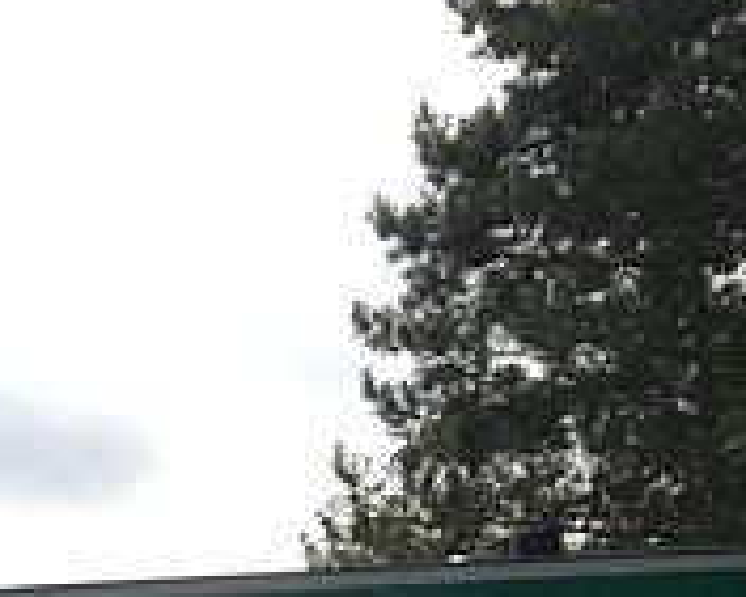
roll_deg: -0.5
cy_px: 1404
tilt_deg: -2.5
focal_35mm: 145
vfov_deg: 9.5
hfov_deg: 12.0
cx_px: -704
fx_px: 3203
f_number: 2.2
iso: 25
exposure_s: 1/1304
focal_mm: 4.15
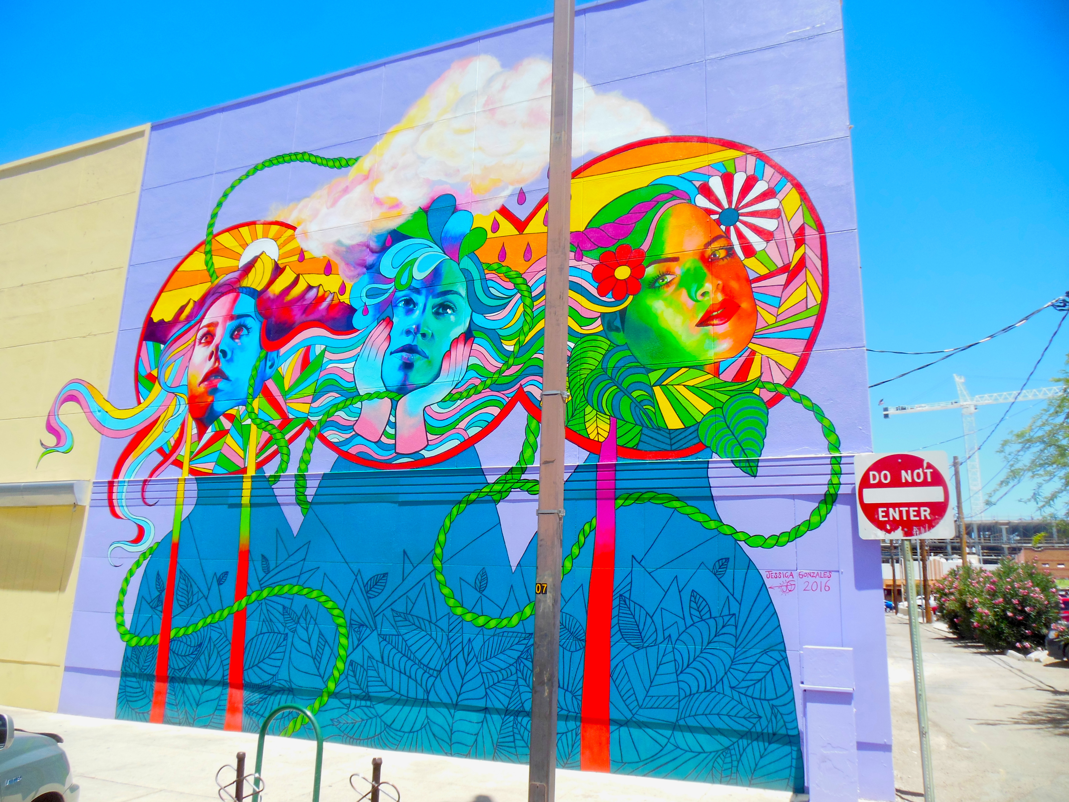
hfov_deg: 69.4
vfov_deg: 54.9
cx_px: 534
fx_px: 772
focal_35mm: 25
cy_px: 401
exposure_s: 1/1250
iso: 125
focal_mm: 4.5
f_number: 3.2
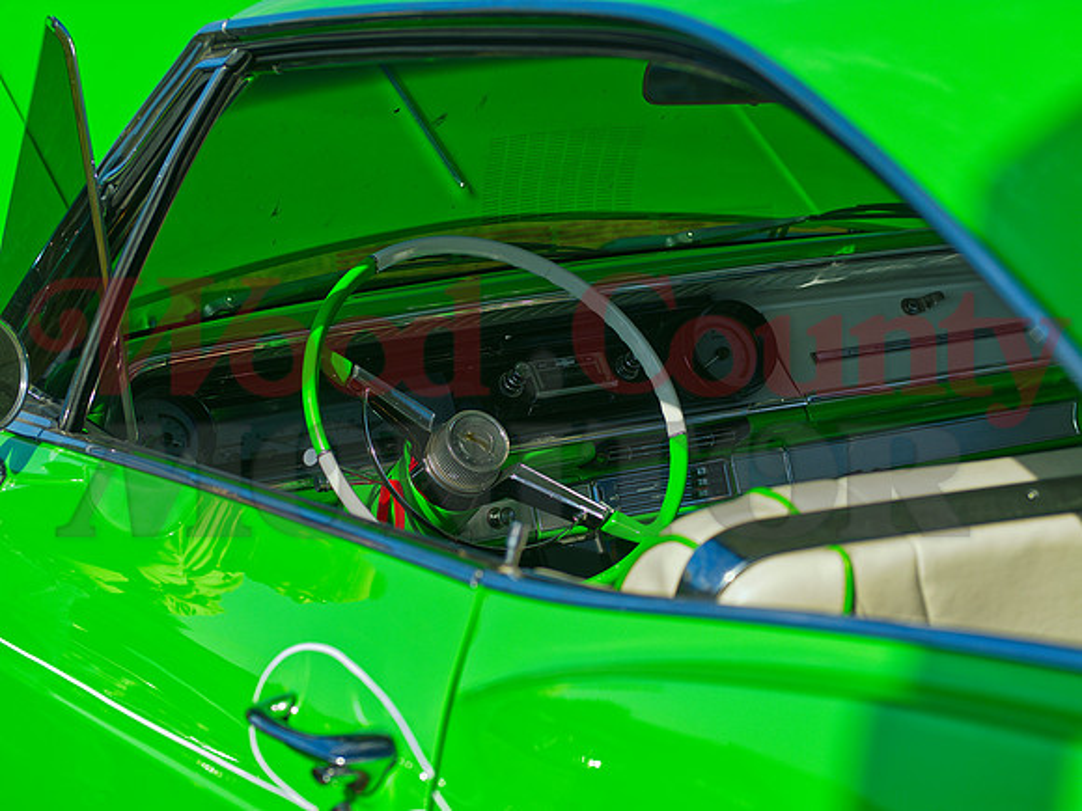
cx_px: 541
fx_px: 2688
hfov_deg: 22.8
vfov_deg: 17.2
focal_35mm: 86
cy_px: 406
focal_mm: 43
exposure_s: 1/200
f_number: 3.5
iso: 100
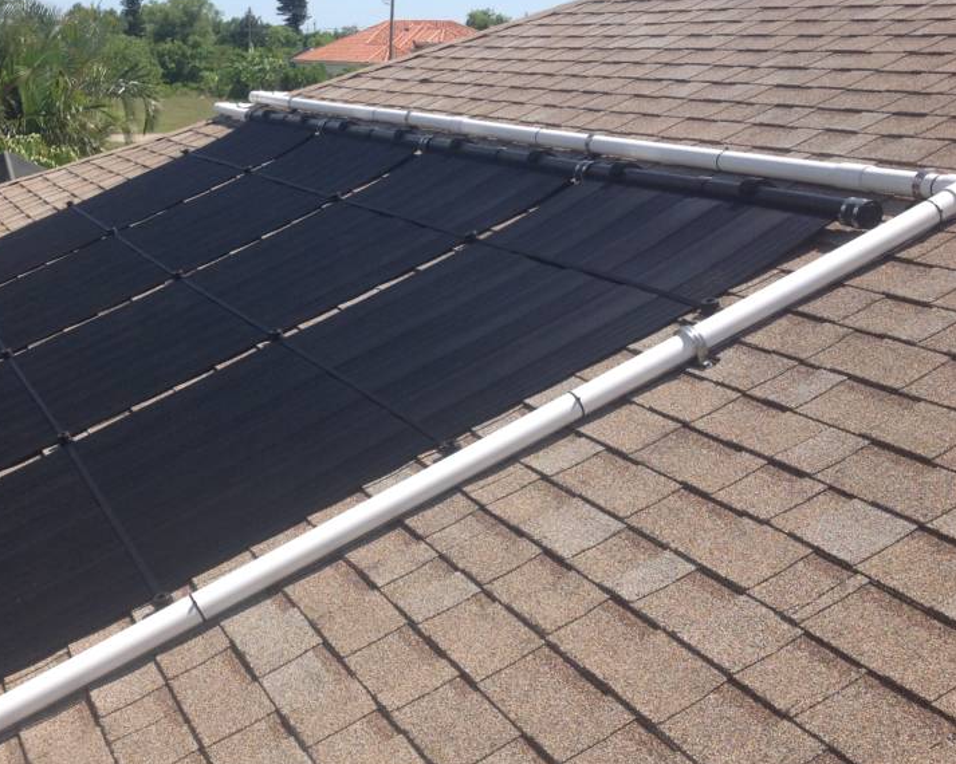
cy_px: 388
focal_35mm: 49
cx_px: 326
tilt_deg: -10.2
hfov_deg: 37.7
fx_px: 1386
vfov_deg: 30.8
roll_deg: +0.7
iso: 50
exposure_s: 1/1592
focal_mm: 4.28
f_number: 2.4
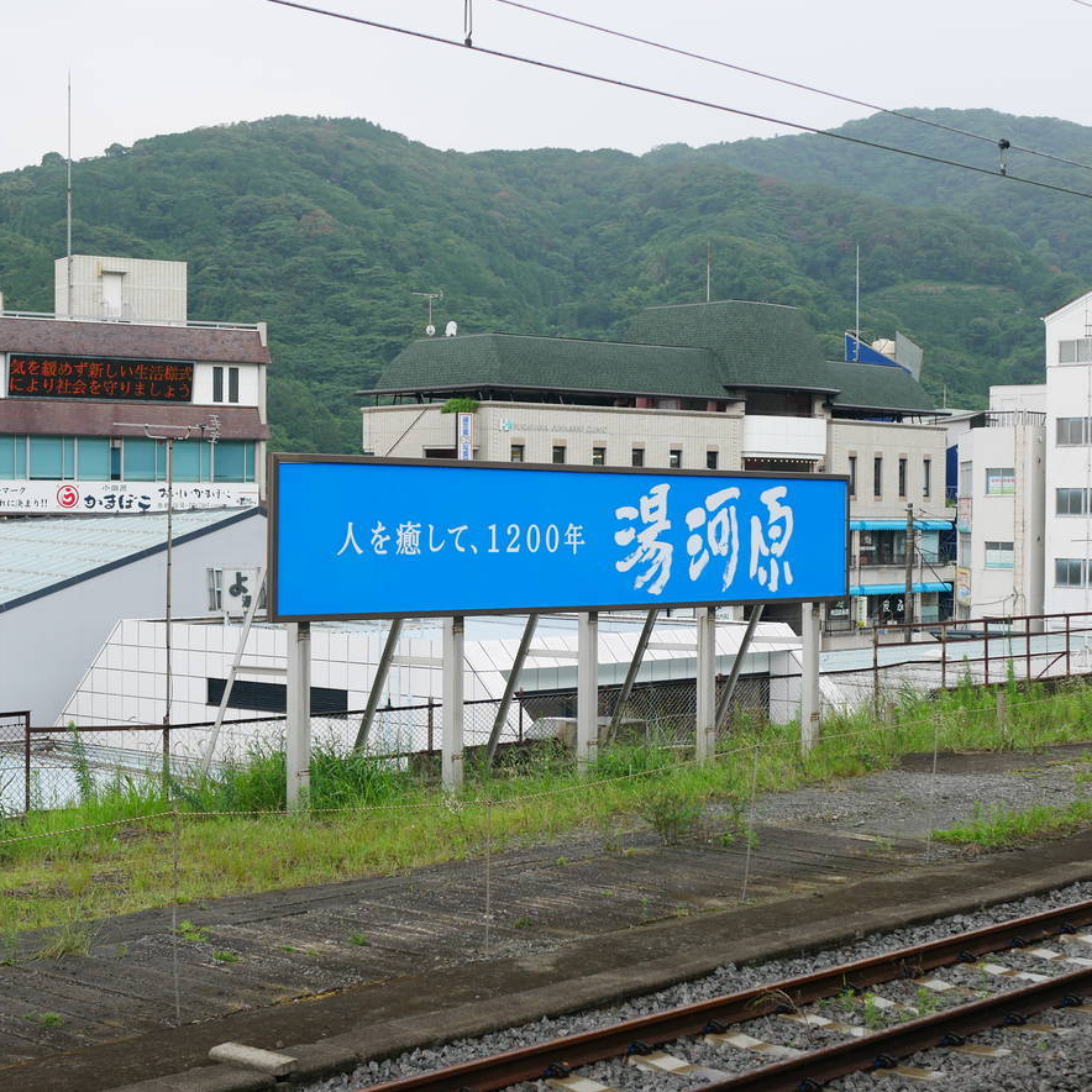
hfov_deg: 28.6
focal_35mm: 60
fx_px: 2141
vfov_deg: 28.6
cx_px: 548
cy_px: 545
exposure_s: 1/400
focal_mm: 25
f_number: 3.2
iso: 200
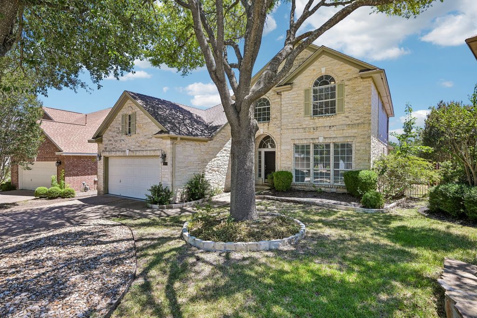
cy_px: 159
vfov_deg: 66.0
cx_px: 238
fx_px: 245
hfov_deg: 88.4
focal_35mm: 18
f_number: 6.7
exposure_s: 1/125
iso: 100
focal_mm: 18.5
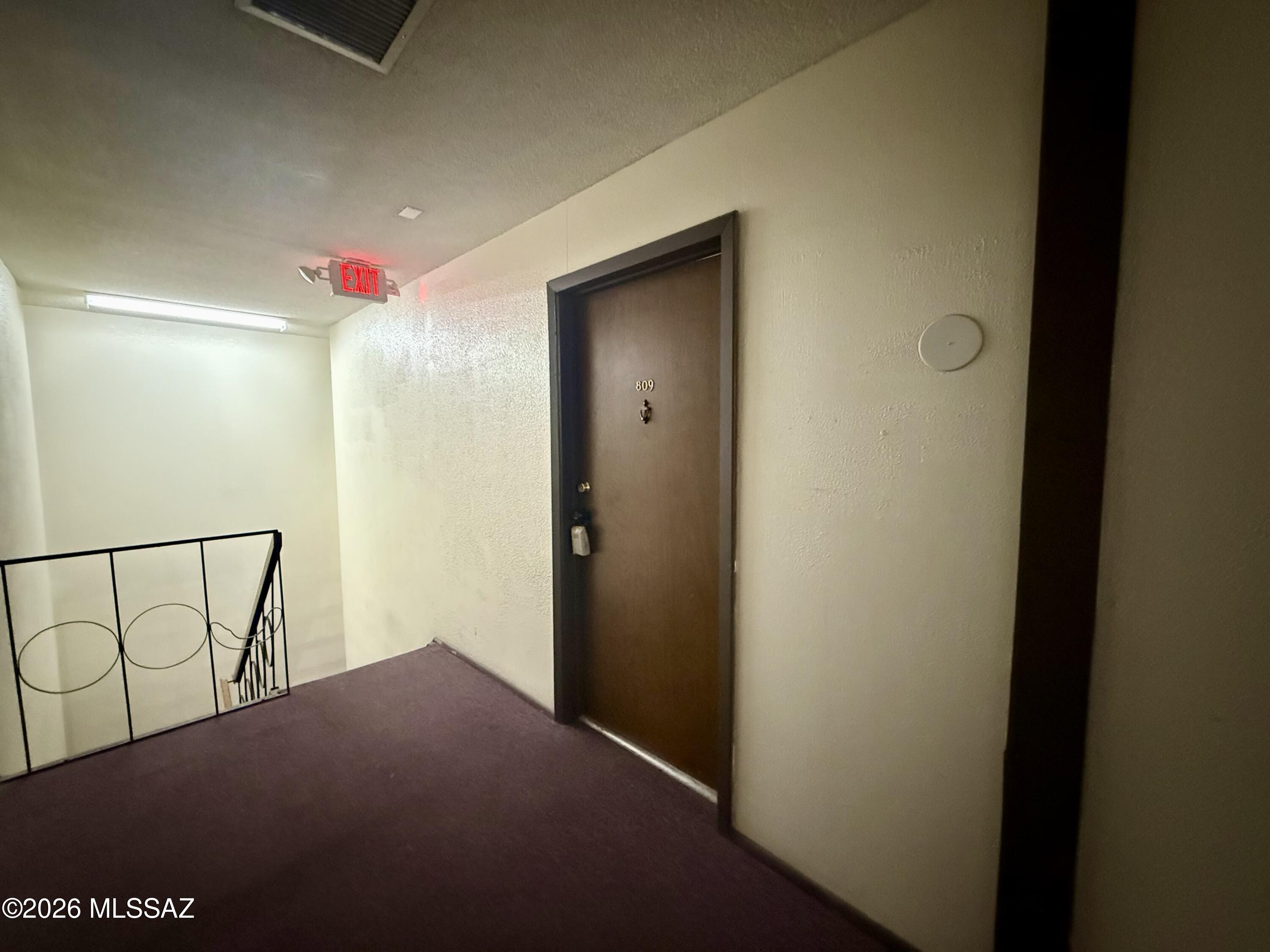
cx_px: 635
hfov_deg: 102.1
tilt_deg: -4.8
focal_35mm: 14
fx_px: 514
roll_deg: -0.2
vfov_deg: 85.7
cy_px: 476
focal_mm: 2.22
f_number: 2.2
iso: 1250
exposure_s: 1/30
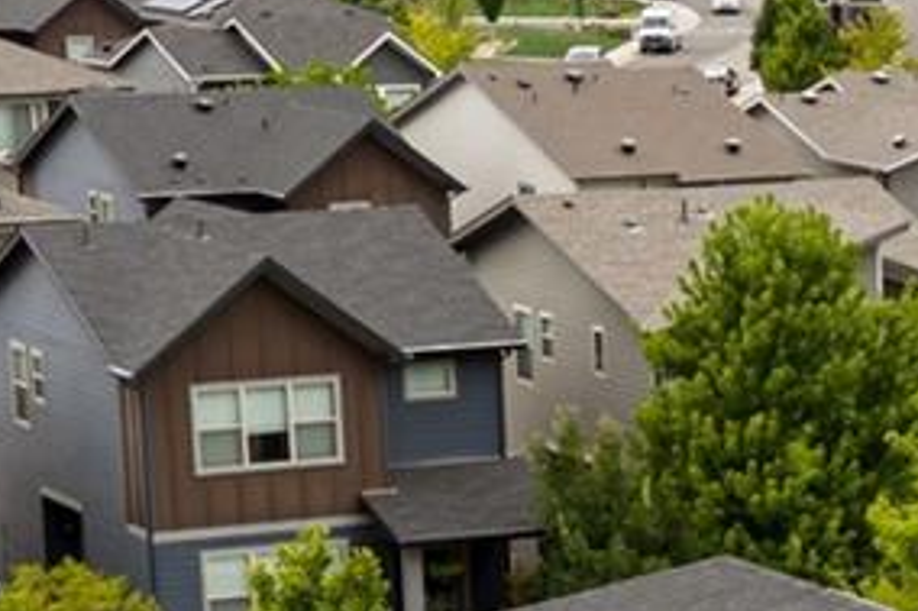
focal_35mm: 158
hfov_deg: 12.5
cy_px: 902
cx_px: 1293
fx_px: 4027
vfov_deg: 8.5
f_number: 2.8
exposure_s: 1/120
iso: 100
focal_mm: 14.45
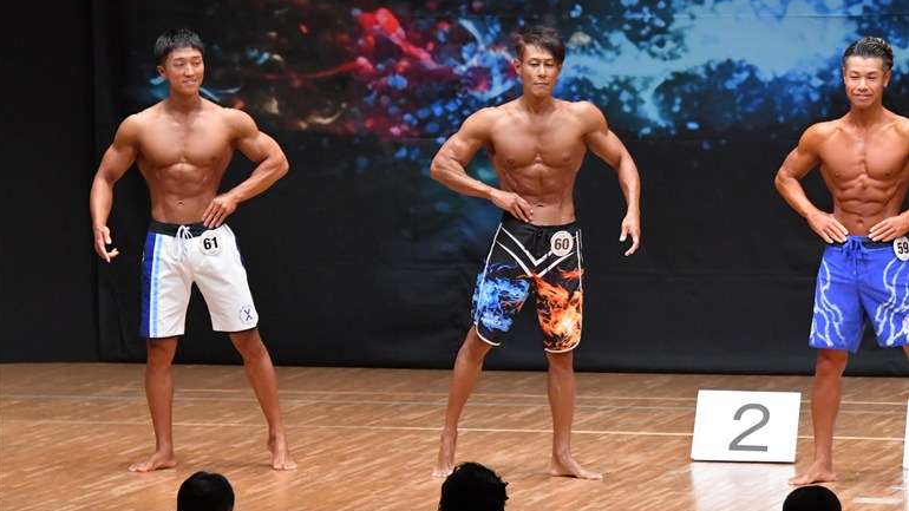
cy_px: 295
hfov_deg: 9.1
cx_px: 453
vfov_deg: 5.1
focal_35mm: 237
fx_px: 5712
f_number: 5.6
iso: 8000
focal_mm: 150
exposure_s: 1/400
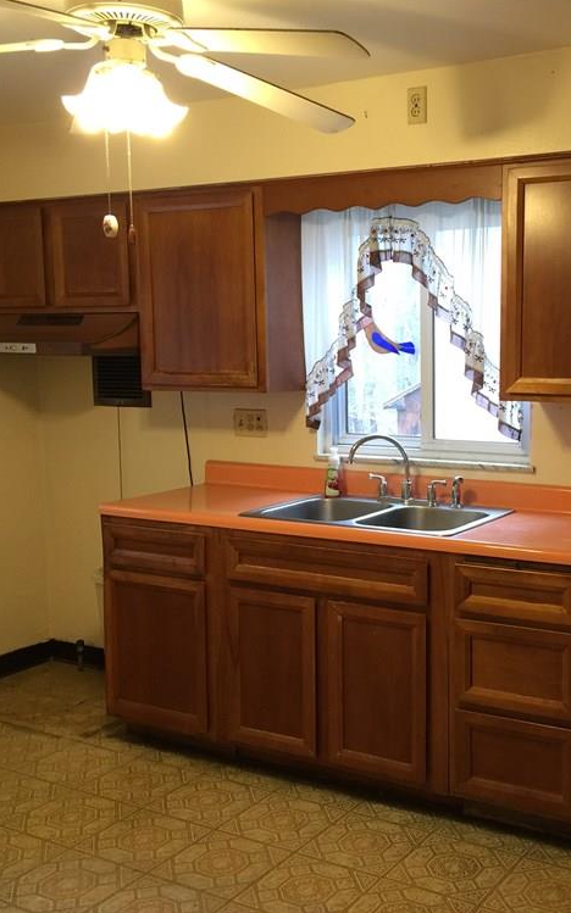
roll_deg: +0.0
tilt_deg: -7.8
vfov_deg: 47.2
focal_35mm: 42
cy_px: 460
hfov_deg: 30.2
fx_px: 1046
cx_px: 406
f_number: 2.2
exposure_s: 1/15
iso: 50
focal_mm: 4.15
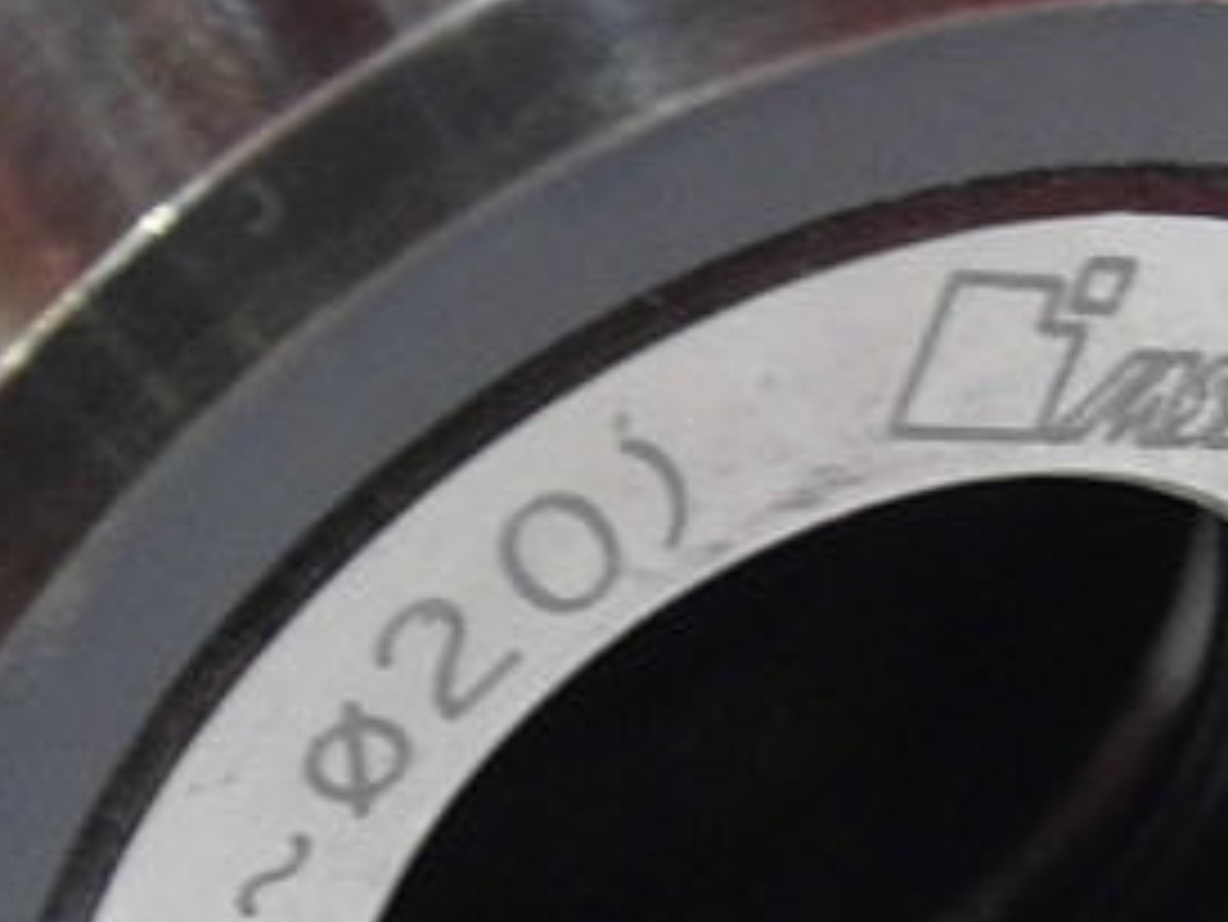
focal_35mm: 110
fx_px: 3904
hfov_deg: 17.9
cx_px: 765
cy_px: 778
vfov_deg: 13.4
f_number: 3.4
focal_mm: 8.3
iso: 400
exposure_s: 1/8
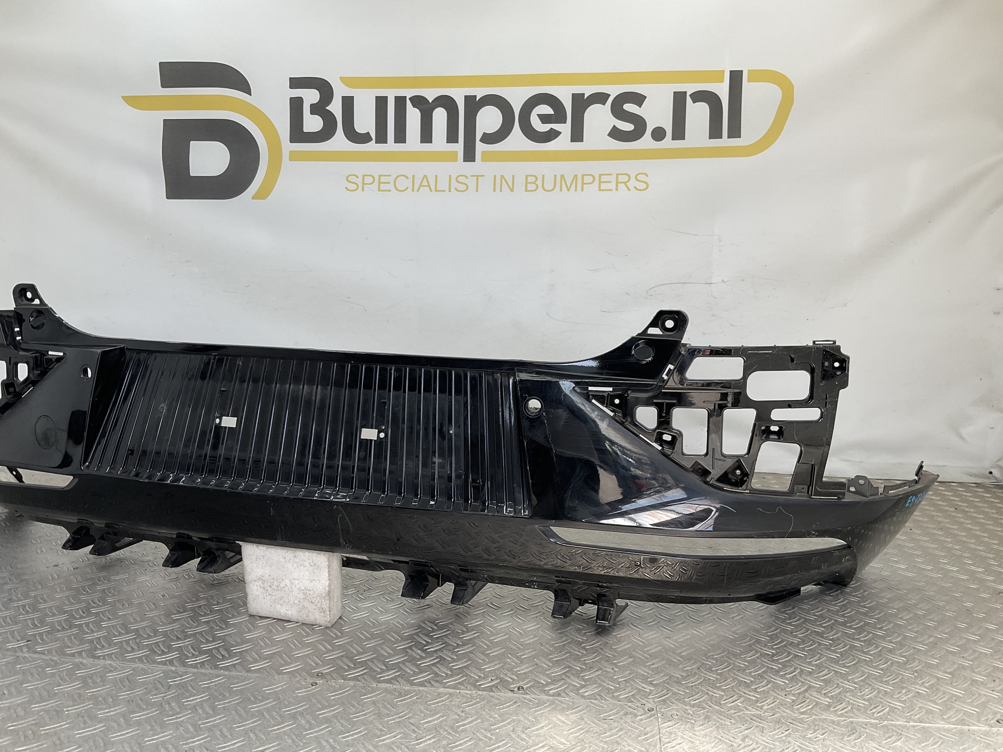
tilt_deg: -8.3
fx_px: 840
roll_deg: -2.1
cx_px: 502
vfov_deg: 48.2
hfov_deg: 61.7
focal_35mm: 29
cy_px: 376
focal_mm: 3
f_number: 1.8
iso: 16
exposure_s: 1/202
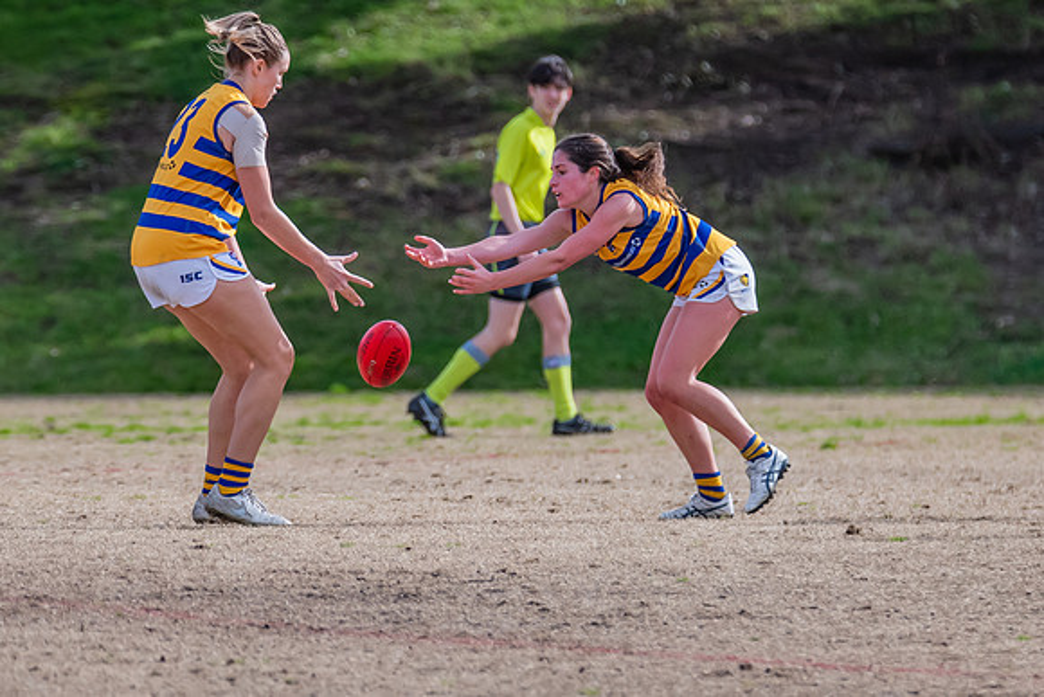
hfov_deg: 2.2
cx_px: 580
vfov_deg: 1.5
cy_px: 318
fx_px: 27293
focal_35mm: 941
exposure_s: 1/1600
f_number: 8
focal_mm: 460
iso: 800
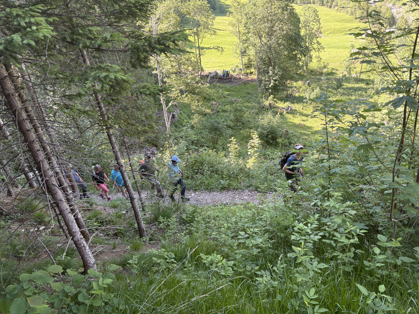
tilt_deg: -28.6
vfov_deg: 53.1
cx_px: 210
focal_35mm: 26
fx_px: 315
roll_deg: +11.6
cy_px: 157
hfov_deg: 67.3
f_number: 1.6
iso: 64
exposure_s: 1/183
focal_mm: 5.96
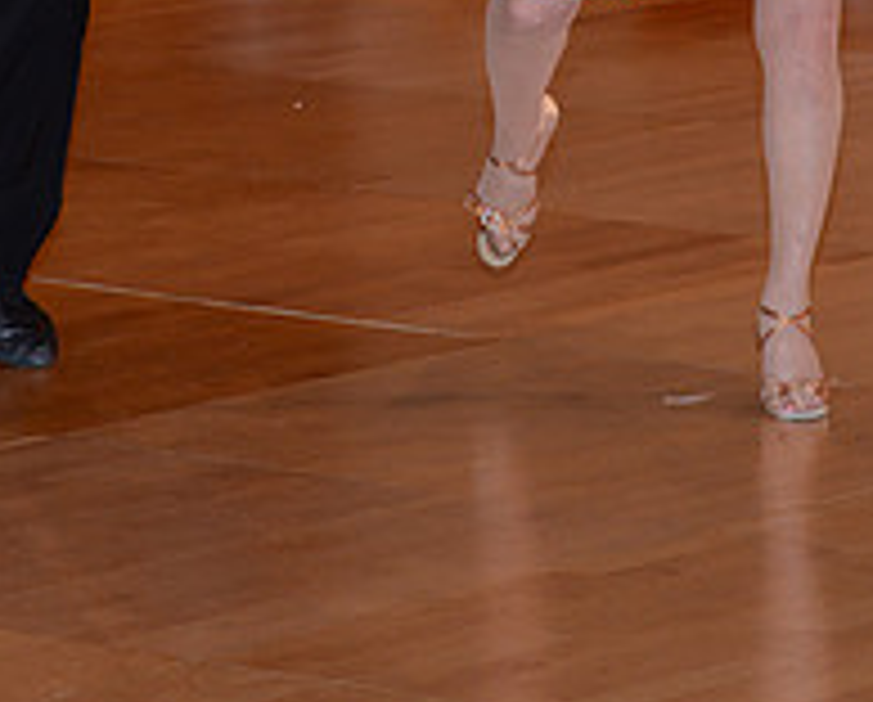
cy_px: -518
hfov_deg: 6.9
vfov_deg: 5.5
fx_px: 7249
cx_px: 398
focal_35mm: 280
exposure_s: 1/200
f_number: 5.6
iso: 1600
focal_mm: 100
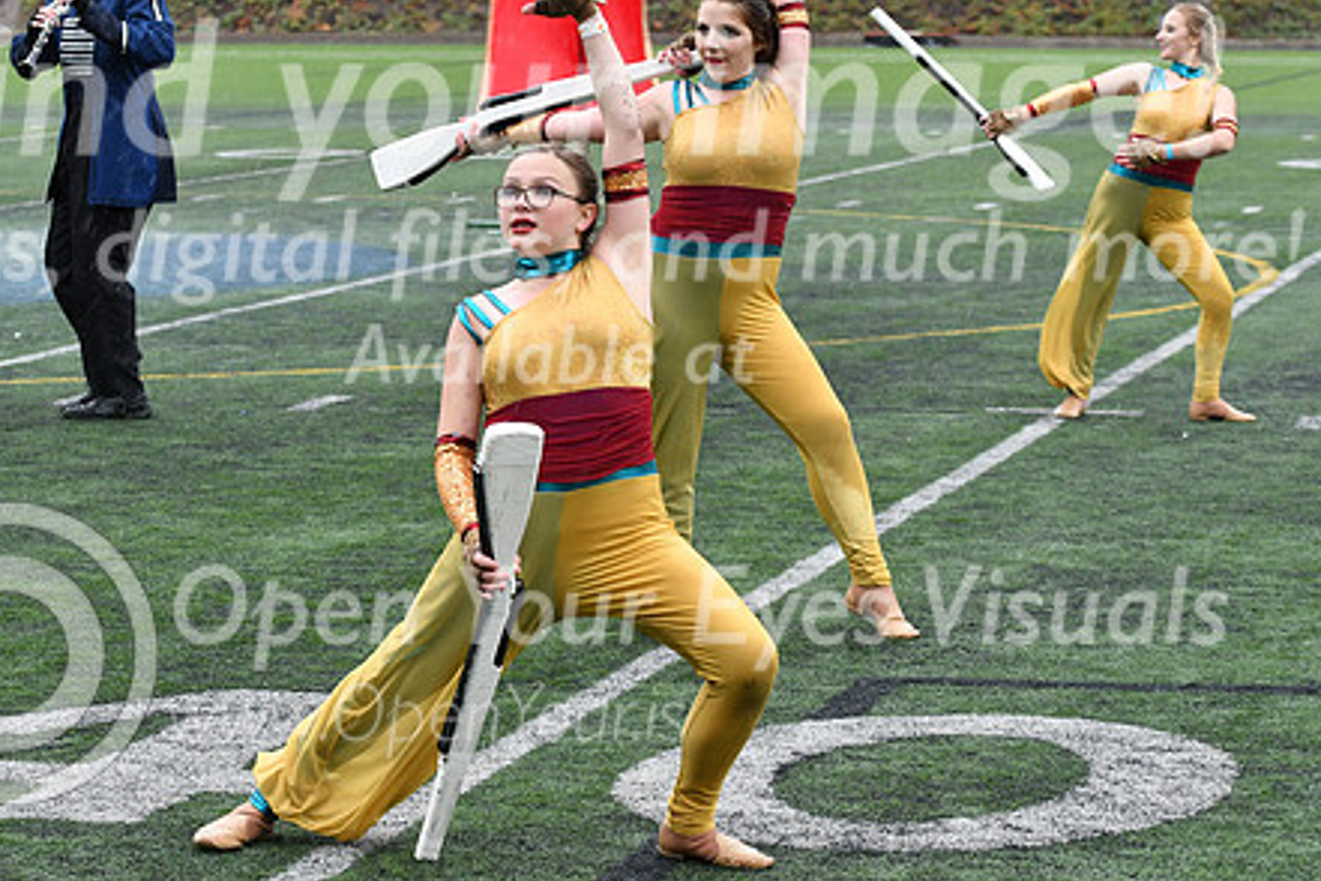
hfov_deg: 14.9
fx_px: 5063
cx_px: 551
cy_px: 406
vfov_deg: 9.9
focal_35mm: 138
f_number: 5
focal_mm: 70
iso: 640
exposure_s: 1/320
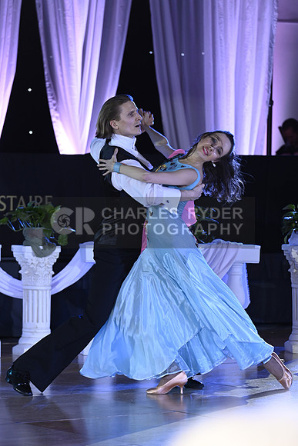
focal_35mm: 200
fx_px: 2482
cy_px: 223
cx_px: 149
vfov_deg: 10.3
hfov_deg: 6.9
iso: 2000
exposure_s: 1/200
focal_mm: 200
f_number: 5
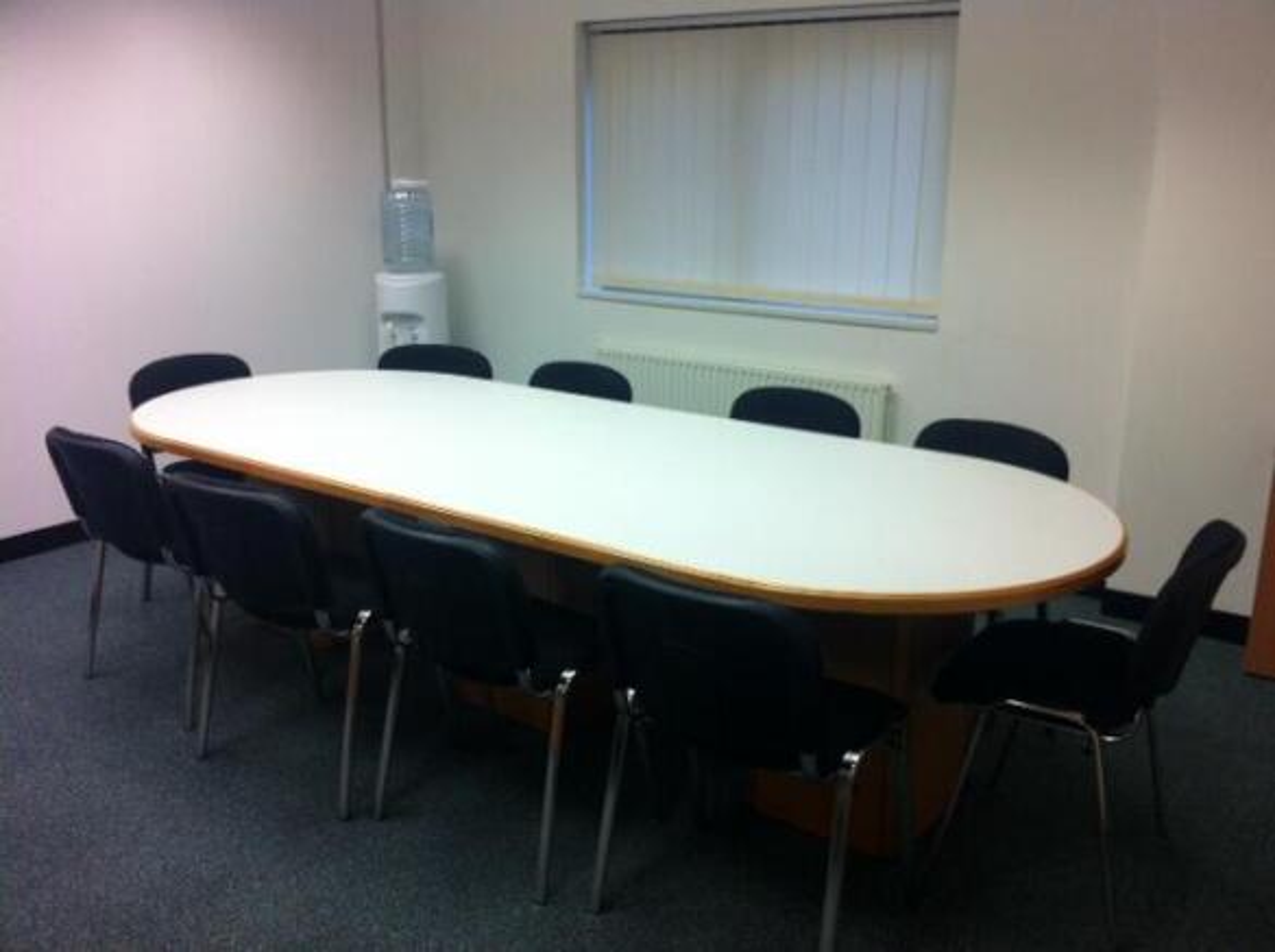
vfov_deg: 40.6
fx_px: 1287
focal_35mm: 35
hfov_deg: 52.7
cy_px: 476
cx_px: 638
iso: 80
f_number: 2.8
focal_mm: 3.85
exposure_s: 1/41
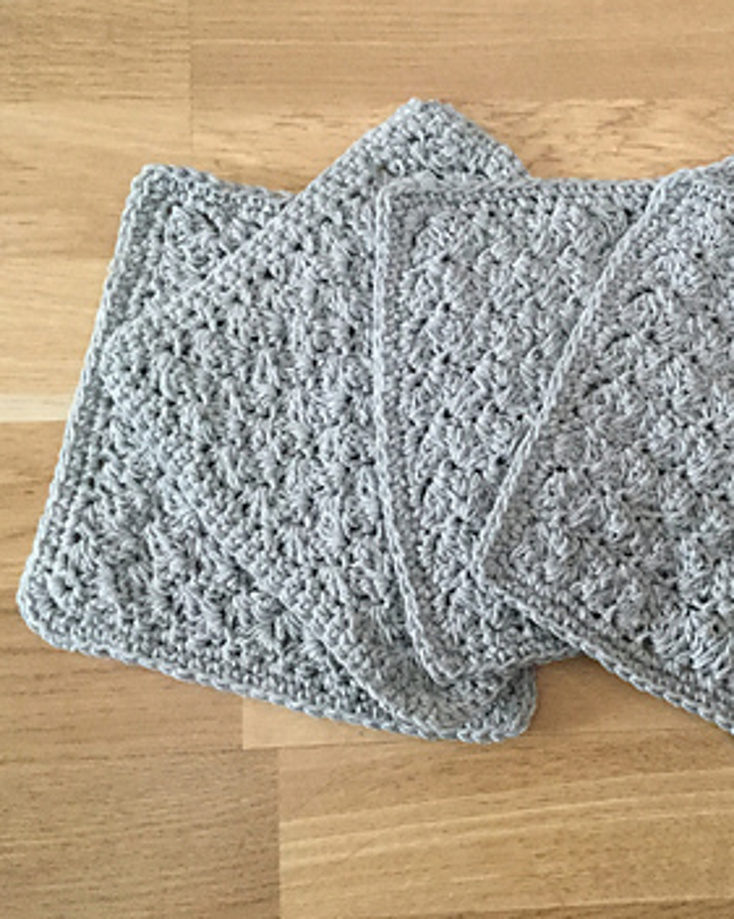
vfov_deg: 42.9
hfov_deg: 34.4
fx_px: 1169
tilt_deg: -83.7
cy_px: 456
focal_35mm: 43
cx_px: 520
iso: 250
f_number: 2.4
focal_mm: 3.3
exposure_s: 1/30
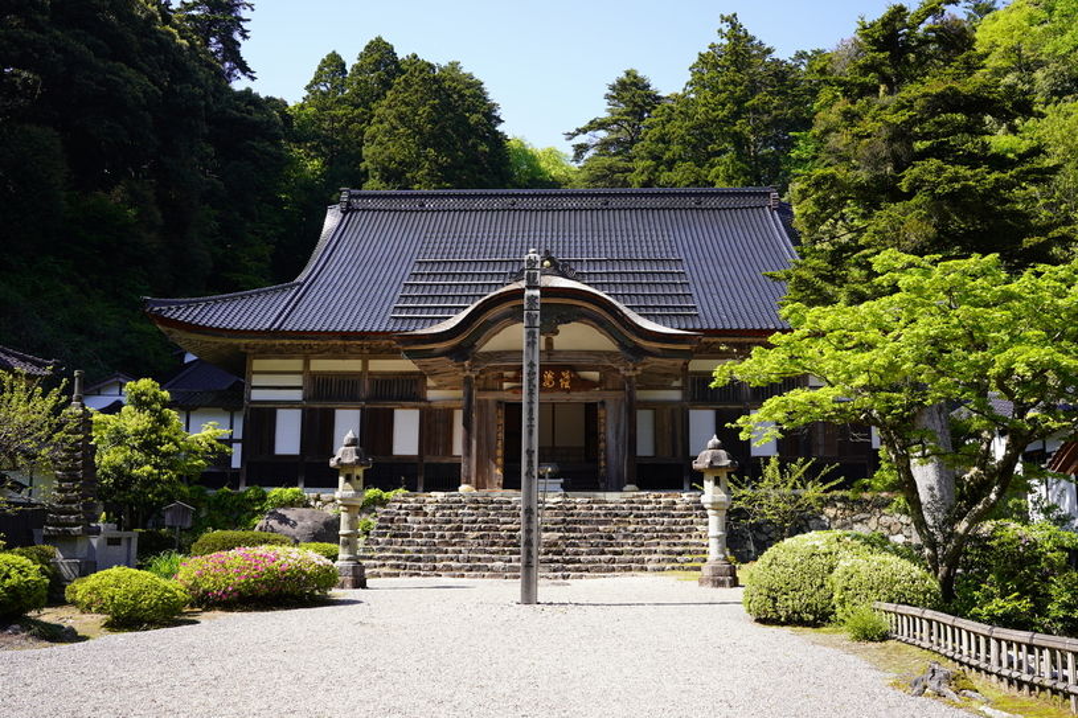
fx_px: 1048
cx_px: 539
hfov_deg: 54.4
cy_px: 359
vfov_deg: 37.8
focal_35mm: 35
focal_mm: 35
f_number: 5
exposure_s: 1/250
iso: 100
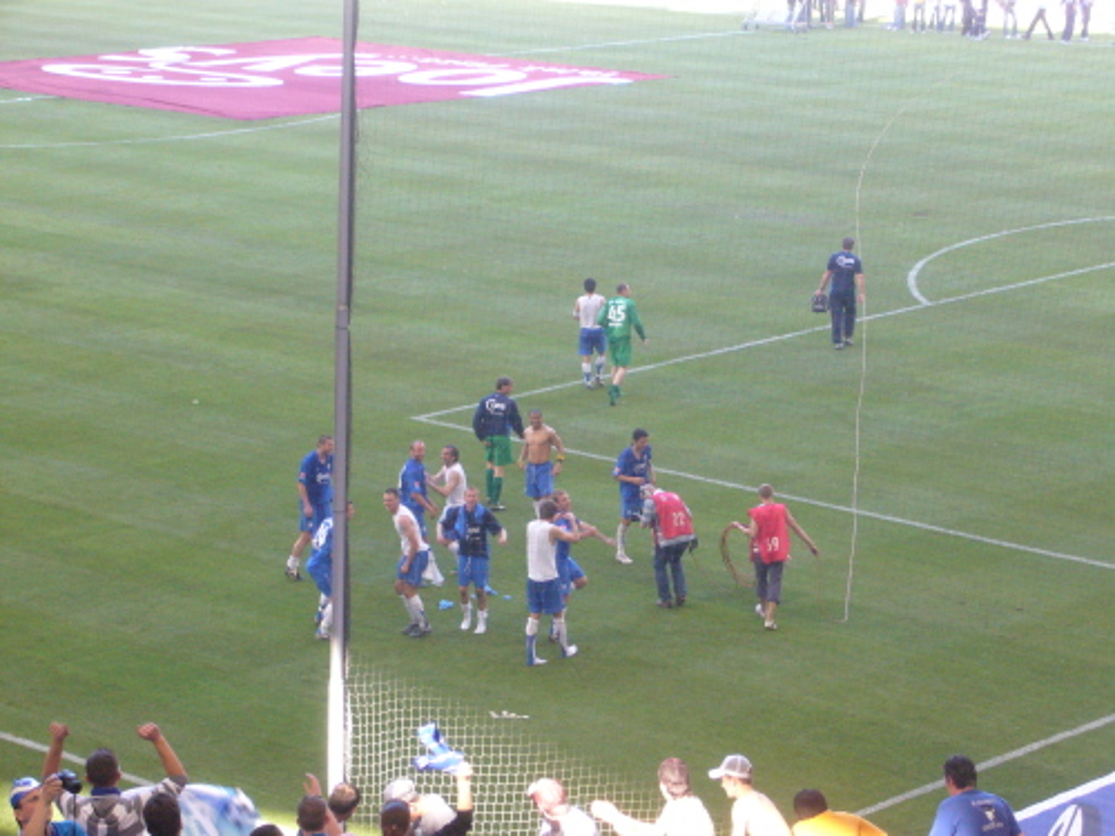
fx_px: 3382
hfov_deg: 18.7
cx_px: 558
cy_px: 418
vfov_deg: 14.1
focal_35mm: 105
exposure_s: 1/60
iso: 250
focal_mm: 17.4
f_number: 5
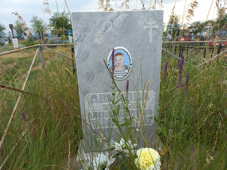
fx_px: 164
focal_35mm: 25
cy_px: 85
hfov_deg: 69.4
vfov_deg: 54.9
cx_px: 114
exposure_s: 1/255
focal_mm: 4.6
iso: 25
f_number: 1.8
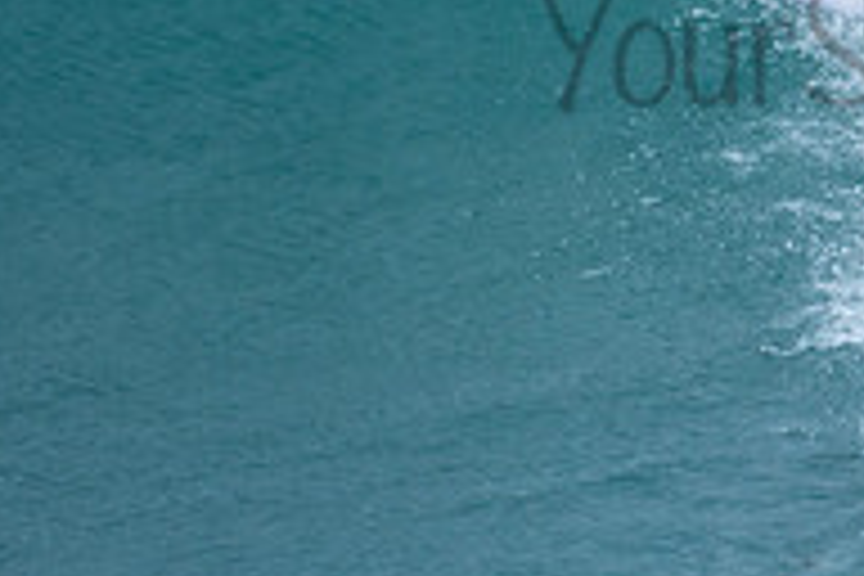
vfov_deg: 0.6
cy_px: 2
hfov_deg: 0.9
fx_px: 52220
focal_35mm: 2176
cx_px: 1004
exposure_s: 1/500
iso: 320
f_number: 5.6
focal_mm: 480
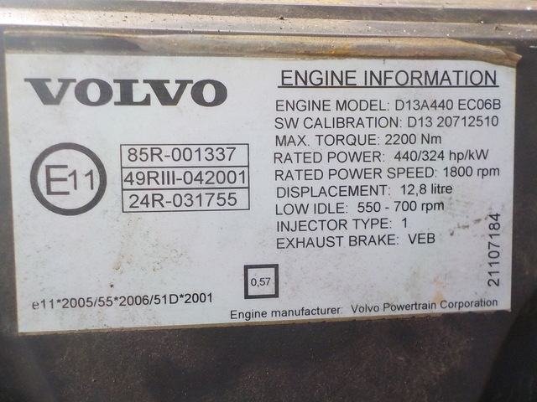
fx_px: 465
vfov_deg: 46.8
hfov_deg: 60.0
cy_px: 201
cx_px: 268
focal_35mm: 30
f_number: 3.3
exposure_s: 1/30
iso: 280
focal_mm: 4.1
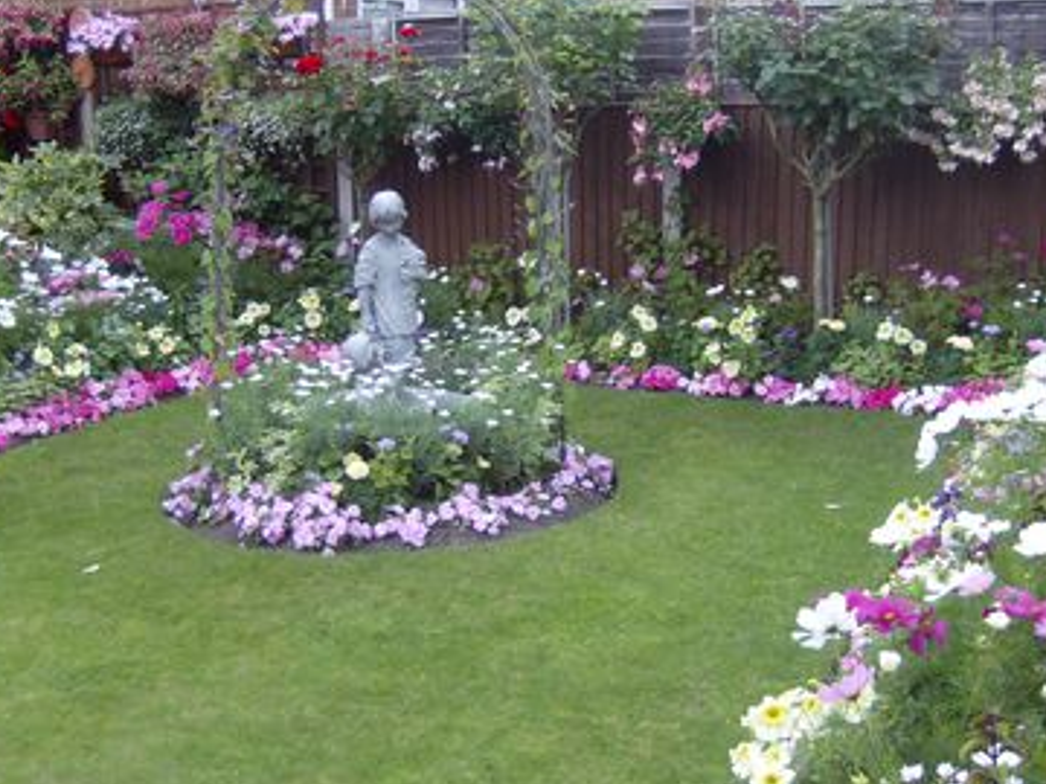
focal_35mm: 44
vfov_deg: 32.9
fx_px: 1330
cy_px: 357
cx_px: 506
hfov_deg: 42.9
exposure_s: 1/88.3
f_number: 2.8
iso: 100
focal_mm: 6
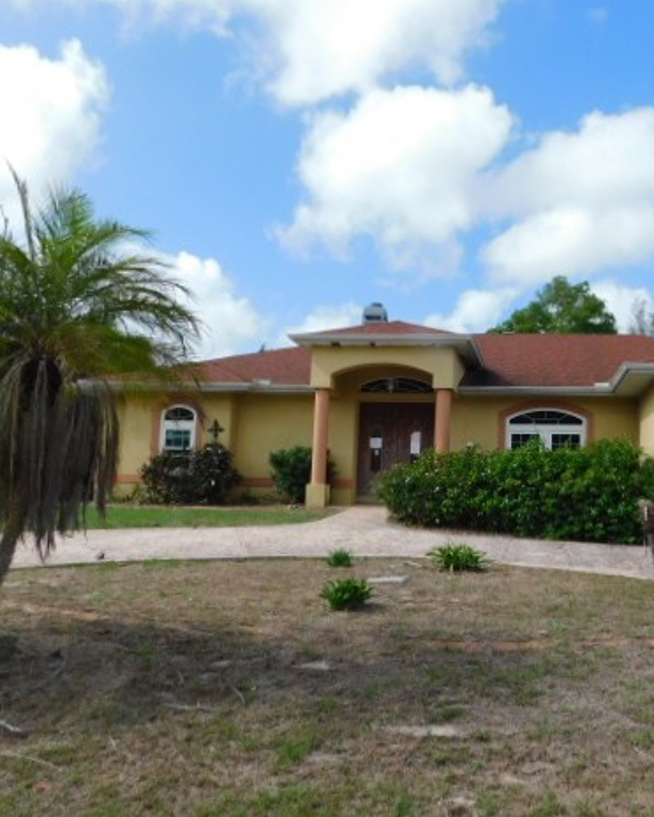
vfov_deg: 57.1
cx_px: 474
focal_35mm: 31
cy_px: 408
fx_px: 749
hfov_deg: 45.8
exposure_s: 1/1500
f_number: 3
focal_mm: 4
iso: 125
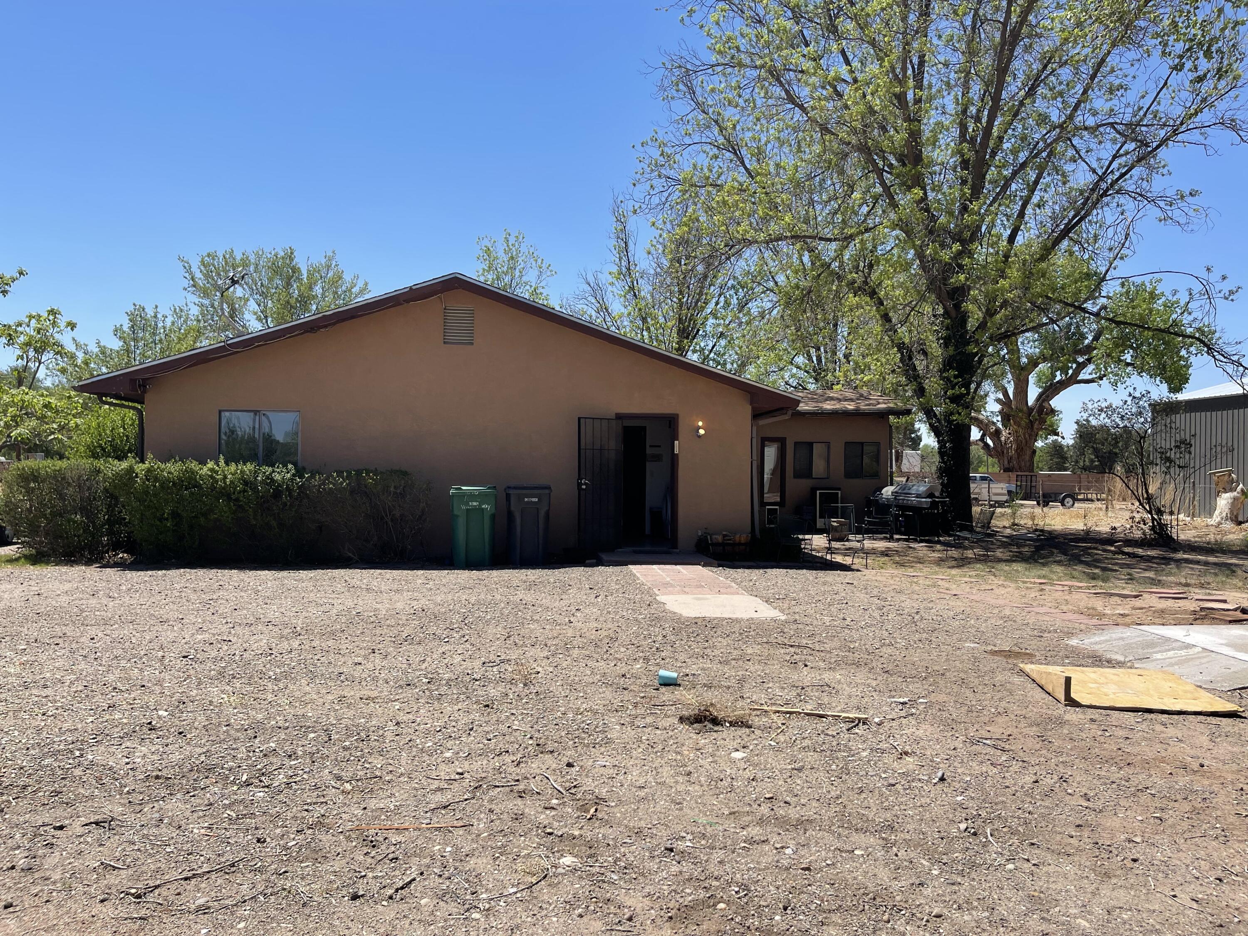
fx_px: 937
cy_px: 468
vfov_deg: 53.1
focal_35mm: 26
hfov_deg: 67.3
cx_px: 624
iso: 32
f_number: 1.6
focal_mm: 5.1
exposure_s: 1/3003
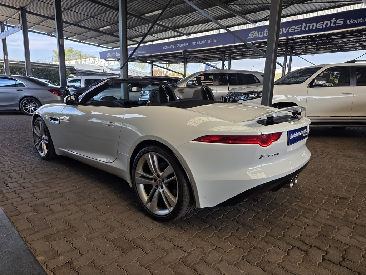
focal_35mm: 23
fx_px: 243
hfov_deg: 73.9
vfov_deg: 58.9
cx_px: 183
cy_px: 138
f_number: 1.7
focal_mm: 6.25
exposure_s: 1/1222
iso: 80
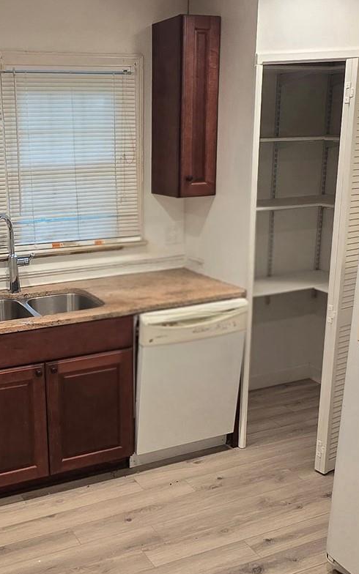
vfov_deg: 54.0
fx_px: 564
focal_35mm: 36
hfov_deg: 34.3
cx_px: 75
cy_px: 292
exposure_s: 1/60.2
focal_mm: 2.2
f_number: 2.2
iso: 160
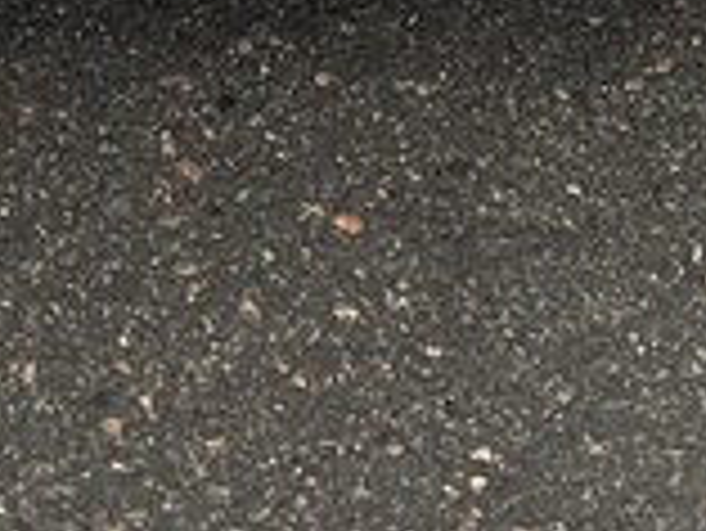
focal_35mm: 199
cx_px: 144
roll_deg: -2.0
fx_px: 4062
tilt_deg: -22.1
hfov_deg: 9.9
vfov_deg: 6.6
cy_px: -1251
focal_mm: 5.1
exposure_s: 1/296
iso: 50
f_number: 1.6
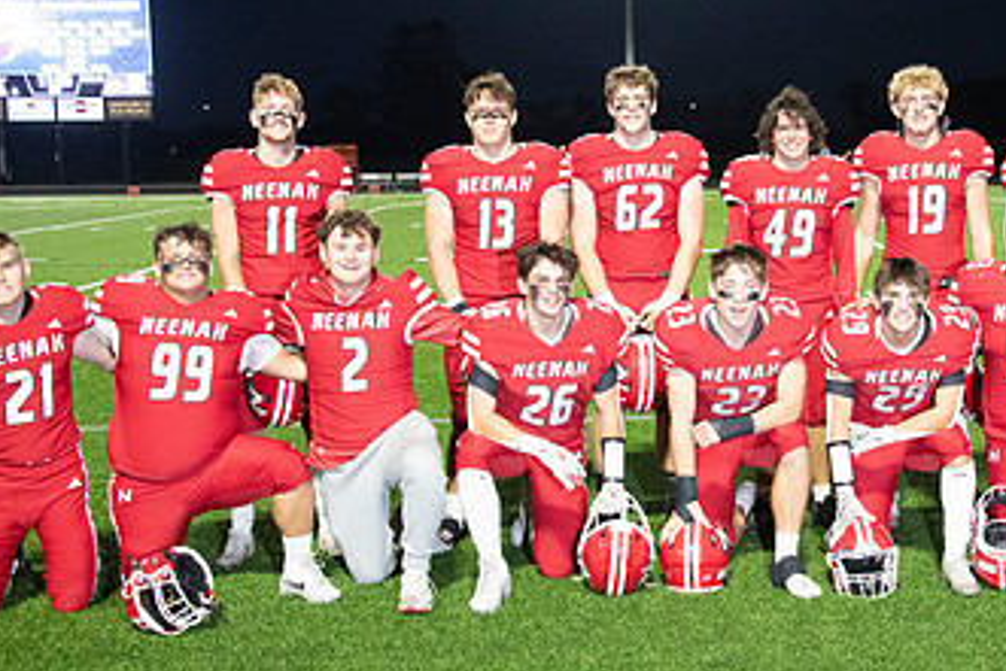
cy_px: 360
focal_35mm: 70
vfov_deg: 19.5
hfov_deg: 28.5
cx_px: 729
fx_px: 1957
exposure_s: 1/160
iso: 5000
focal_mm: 40
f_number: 5.6
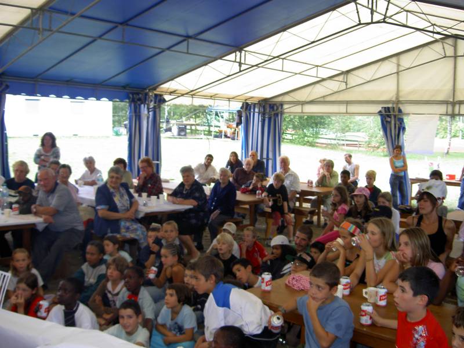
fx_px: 523
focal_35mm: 39
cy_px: 174
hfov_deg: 47.9
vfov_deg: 36.8
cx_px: 232
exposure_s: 1/60
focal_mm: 8
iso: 100
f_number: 2.8
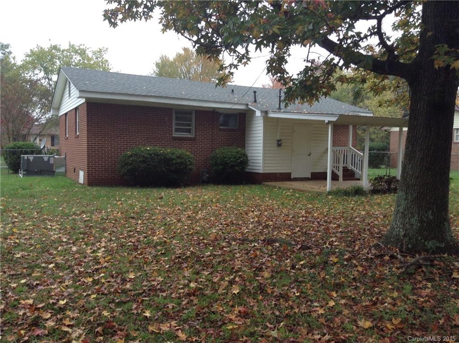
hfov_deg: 55.4
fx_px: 437
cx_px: 230
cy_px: 172
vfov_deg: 42.8
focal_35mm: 33
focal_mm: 3.3
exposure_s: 1/120
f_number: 2.4
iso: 32
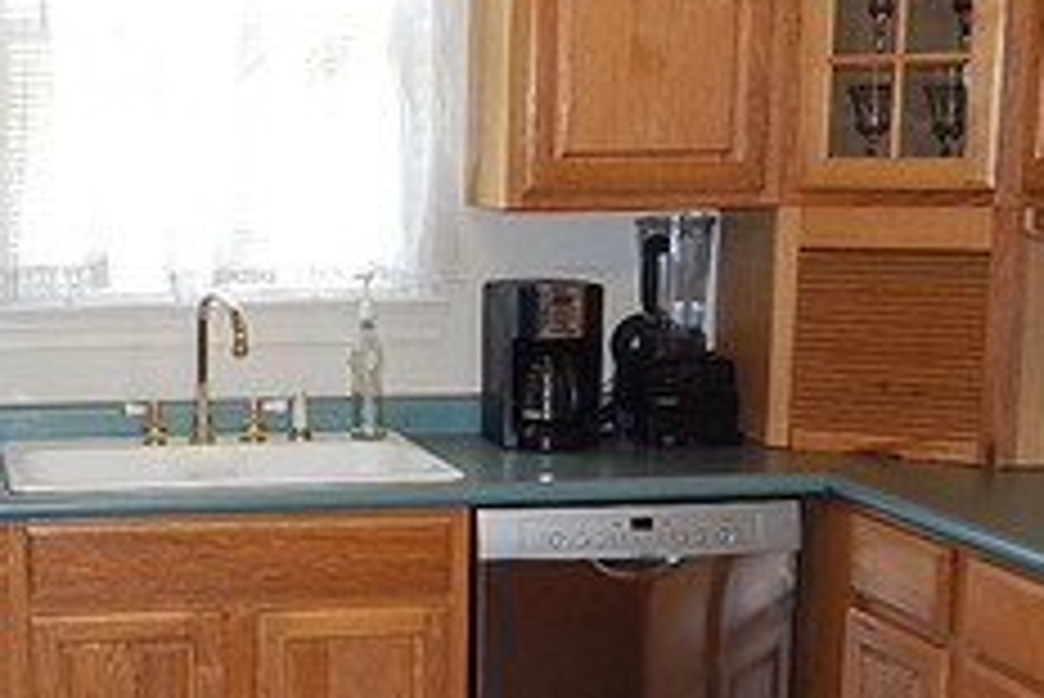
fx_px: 1828
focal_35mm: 63
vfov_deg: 21.5
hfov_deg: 29.9
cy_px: 441
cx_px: 18
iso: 200
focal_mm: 4
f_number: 3
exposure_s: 1/30
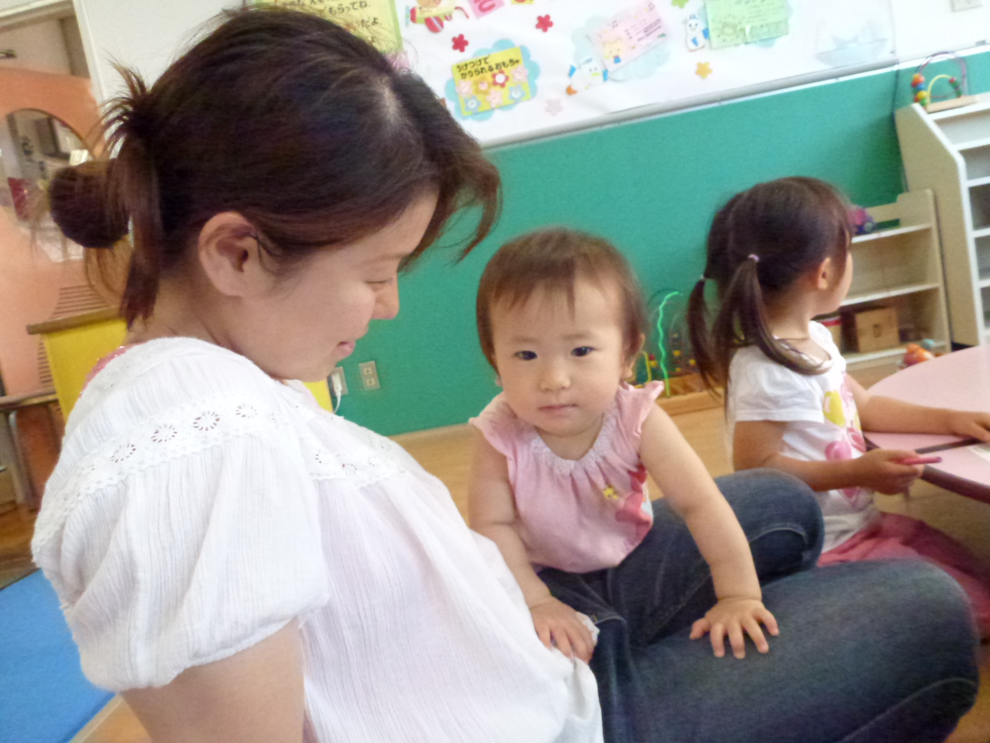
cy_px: 372
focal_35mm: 24
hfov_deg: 71.6
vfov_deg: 56.8
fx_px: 686
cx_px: 495
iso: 1600
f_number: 3.3
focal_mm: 4.3
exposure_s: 1/250
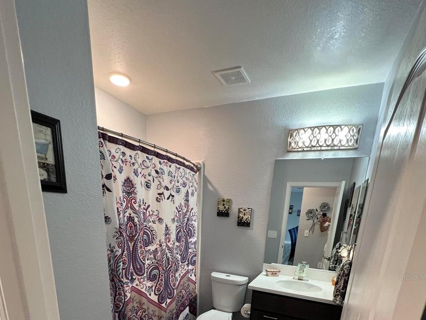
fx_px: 221
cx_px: 213
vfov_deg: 62.3
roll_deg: -2.2
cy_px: 277
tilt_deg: -14.9
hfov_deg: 87.8
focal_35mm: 18
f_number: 1.8
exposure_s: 1/60
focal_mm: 1.57
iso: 200
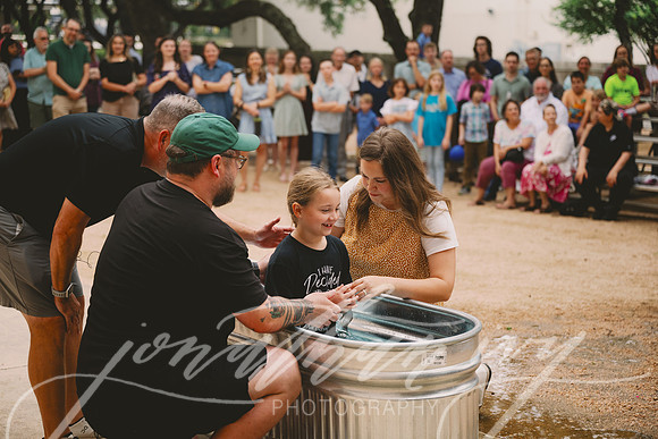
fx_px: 1152
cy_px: 220
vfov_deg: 21.6
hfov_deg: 31.9
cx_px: 329
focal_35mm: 63
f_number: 2.8
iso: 250
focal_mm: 63
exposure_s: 1/640
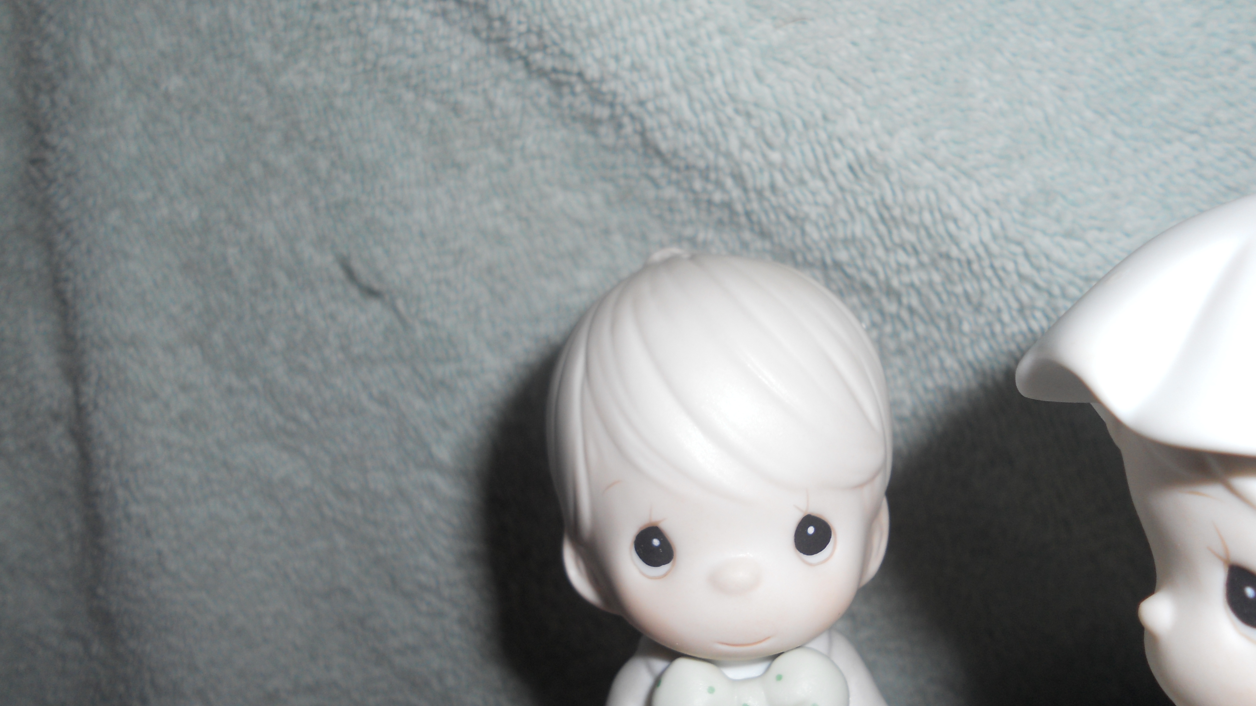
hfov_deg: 56.6
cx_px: 627
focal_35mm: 35
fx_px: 1166
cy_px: 372
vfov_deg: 33.7
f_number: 8.8
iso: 80
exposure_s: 1/25
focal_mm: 5.8
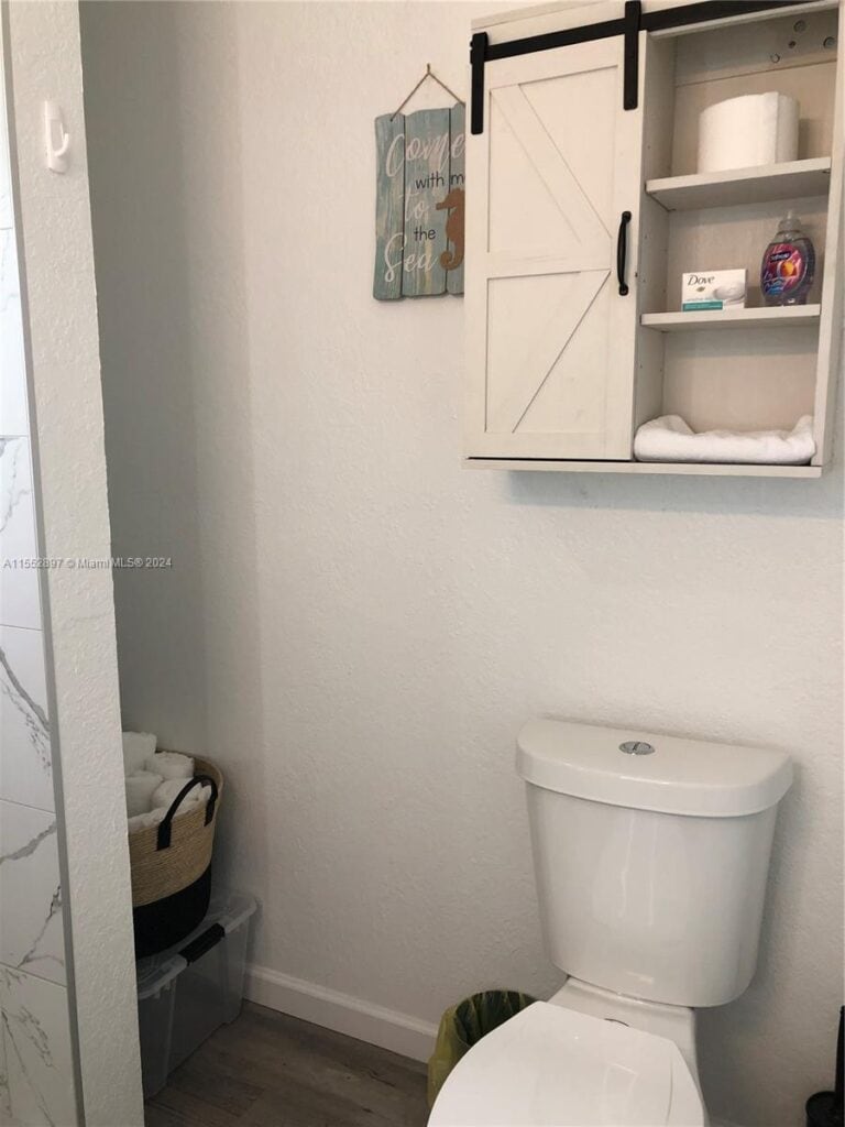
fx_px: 911
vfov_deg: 63.4
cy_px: 564
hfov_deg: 49.7
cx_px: 422
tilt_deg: -9.4
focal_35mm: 28
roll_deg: +0.4
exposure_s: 1/120
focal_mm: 4
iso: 50
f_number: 1.8
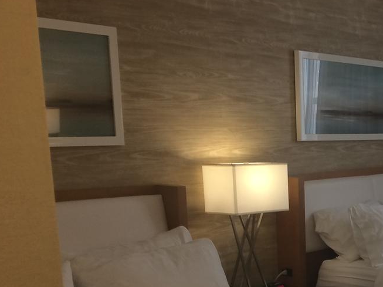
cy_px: 272
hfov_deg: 27.8
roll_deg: +0.1
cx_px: 415
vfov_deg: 22.2
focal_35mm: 64
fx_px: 708
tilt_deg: -13.0
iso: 50
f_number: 2.2
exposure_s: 1/30
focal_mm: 4.15
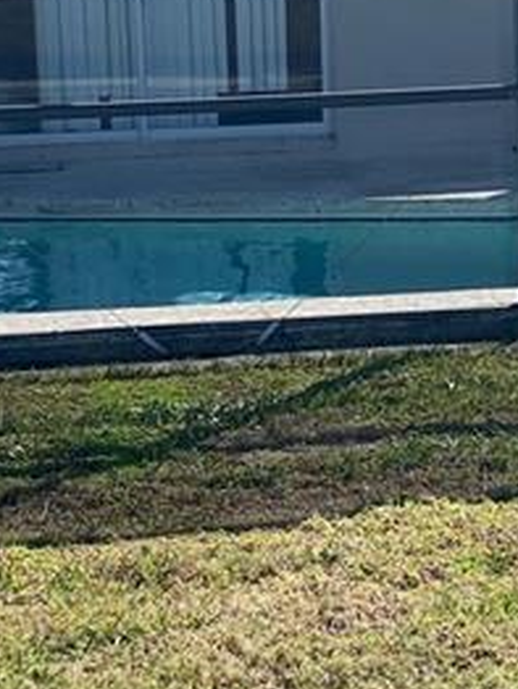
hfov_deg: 12.5
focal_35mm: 119
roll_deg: +2.0
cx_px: 329
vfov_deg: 16.5
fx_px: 2370
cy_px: 402
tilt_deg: -11.9
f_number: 1.8
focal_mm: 4.25
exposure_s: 1/1927
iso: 32
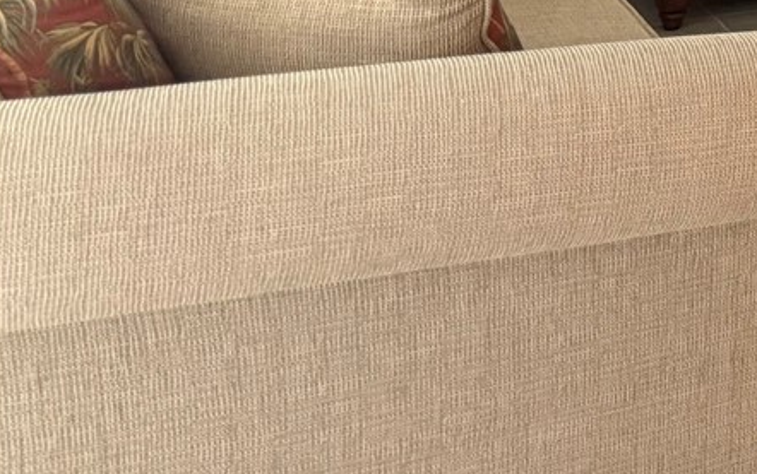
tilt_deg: -5.2
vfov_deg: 13.0
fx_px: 1899
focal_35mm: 92
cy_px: -356
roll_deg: -1.5
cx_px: 1353
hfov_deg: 18.0
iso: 400
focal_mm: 6.76
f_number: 1.78
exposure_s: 1/60
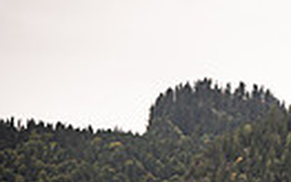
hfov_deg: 7.7
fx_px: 2142
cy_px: 311
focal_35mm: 270
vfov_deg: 4.8
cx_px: 323
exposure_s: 1/250
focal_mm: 77
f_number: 4
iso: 200
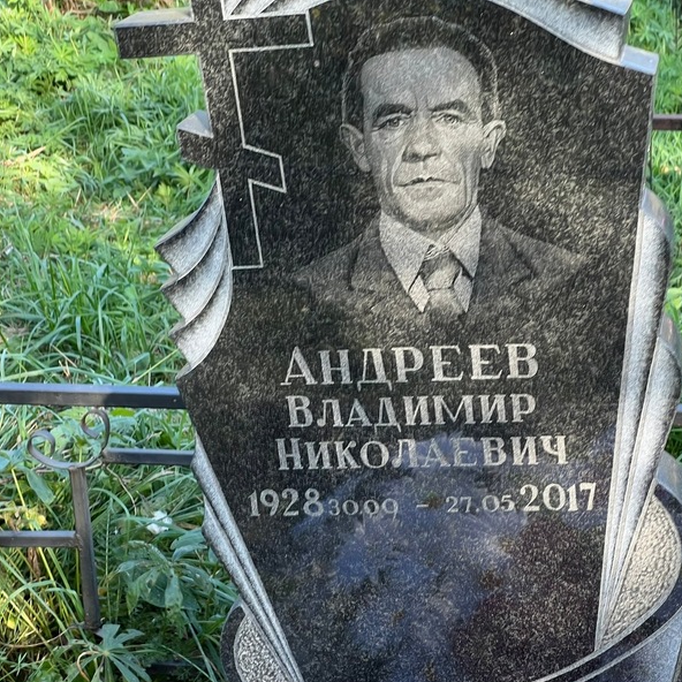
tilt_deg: -18.9
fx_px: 2051
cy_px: 344
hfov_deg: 18.9
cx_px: 404
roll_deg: +0.7
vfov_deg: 18.9
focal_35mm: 92
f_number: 2.8
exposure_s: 1/99
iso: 50
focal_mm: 9
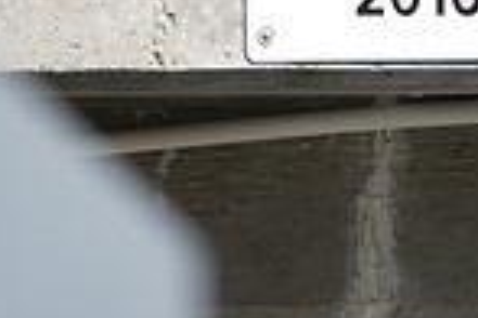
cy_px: -164
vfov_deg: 0.6
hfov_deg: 0.9
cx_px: 559
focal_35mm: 2365
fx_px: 31399
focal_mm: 600
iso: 80
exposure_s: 1/250
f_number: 4
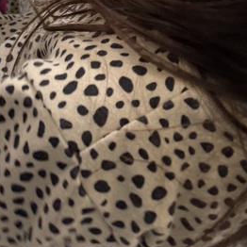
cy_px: -156
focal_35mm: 83
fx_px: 670
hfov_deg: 20.3
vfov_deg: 17.9
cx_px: 7
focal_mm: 6.76
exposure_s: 1/120
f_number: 1.78
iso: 160
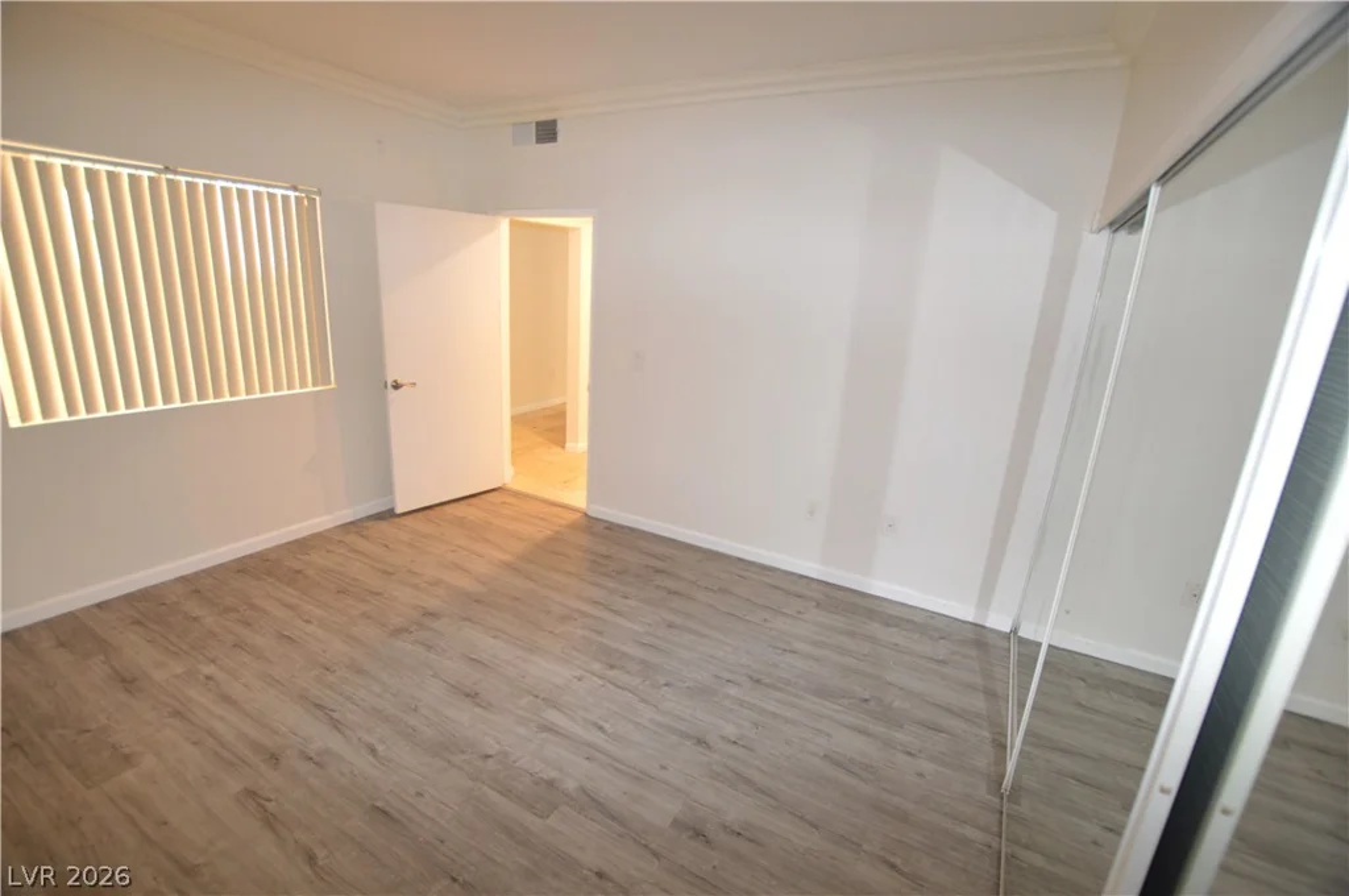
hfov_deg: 100.5
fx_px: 561
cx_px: 674
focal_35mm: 15
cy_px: 448
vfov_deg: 77.2
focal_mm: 10
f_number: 3.5
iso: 1400
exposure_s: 1/60
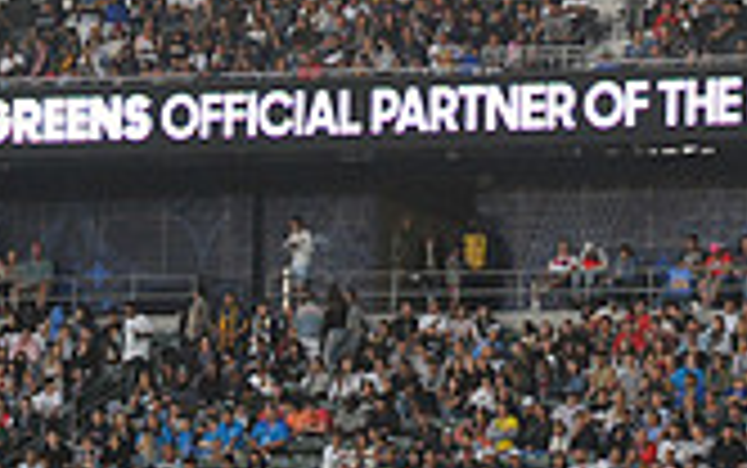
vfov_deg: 3.2
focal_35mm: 413
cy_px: 153
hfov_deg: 5.1
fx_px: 8414
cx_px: 450
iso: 1250
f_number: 2.8
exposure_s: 1/1000
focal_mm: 116
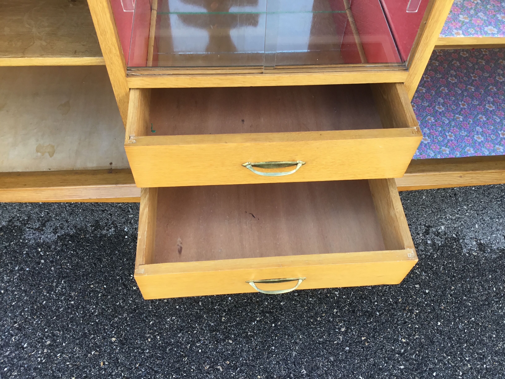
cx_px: 252
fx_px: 452
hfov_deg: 58.4
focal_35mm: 31
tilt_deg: -56.2
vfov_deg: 45.4
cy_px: 190
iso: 32
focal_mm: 3.3
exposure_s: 1/100
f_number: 2.4
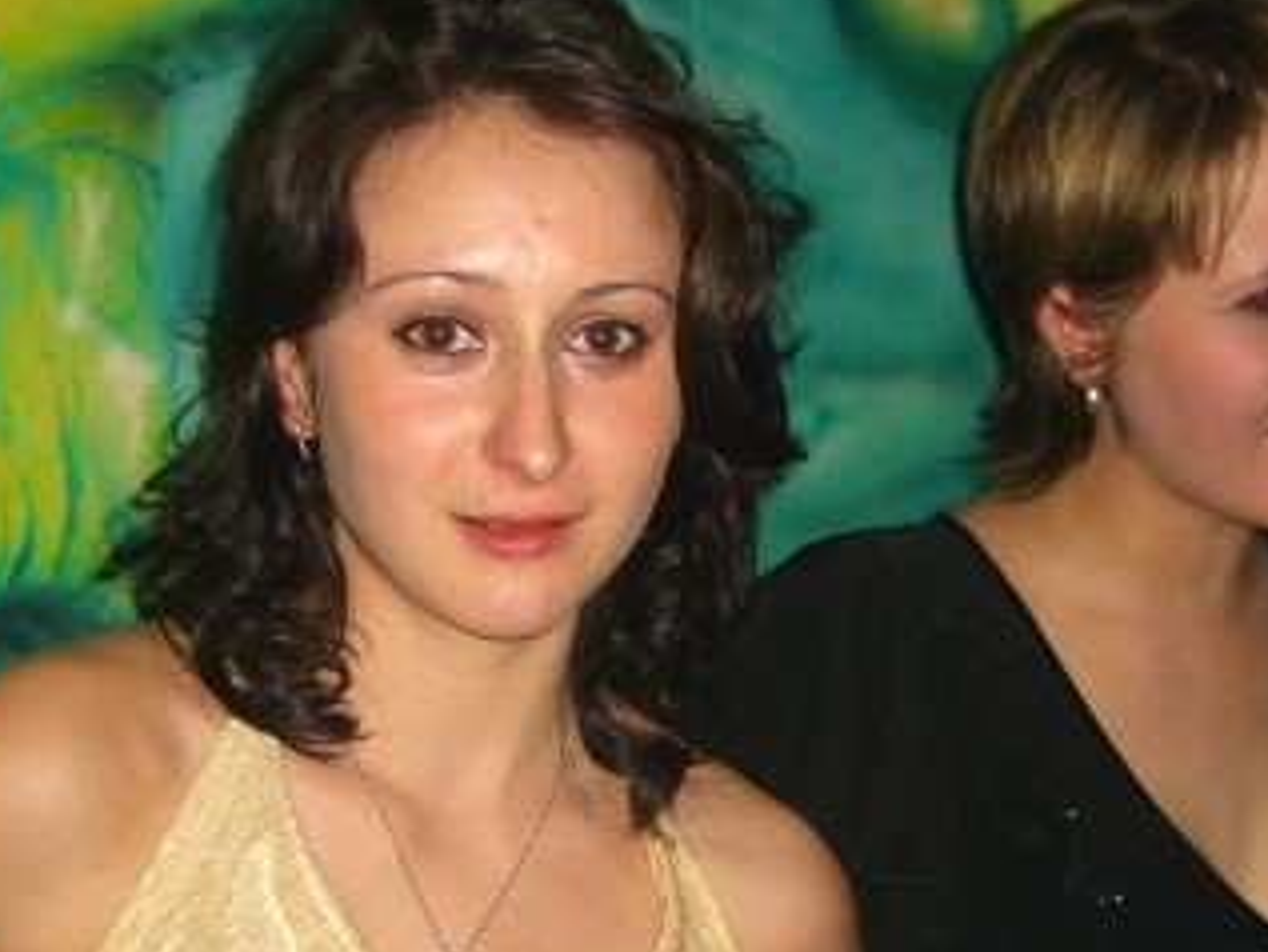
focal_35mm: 72
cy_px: 676
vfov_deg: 20.3
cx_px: 760
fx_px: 2638
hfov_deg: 27.0
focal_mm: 7.9
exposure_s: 1/60
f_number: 2.8
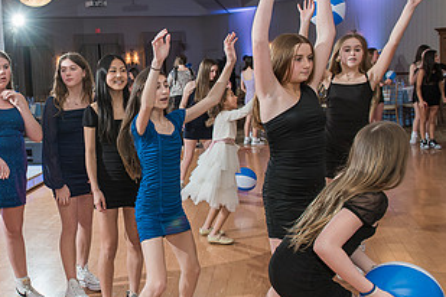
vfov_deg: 29.8
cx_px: 98
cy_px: 122
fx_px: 557
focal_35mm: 45
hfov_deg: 41.9
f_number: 4
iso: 800
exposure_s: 1/100
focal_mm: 24
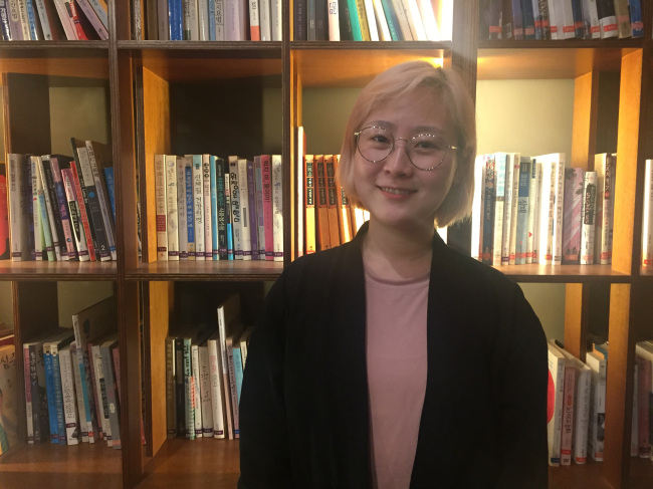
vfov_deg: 48.2
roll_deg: -0.7
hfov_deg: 61.7
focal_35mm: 29
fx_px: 547
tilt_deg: -5.4
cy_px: 244
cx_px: 326
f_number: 2.2
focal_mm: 4.15
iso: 160
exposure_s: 1/30
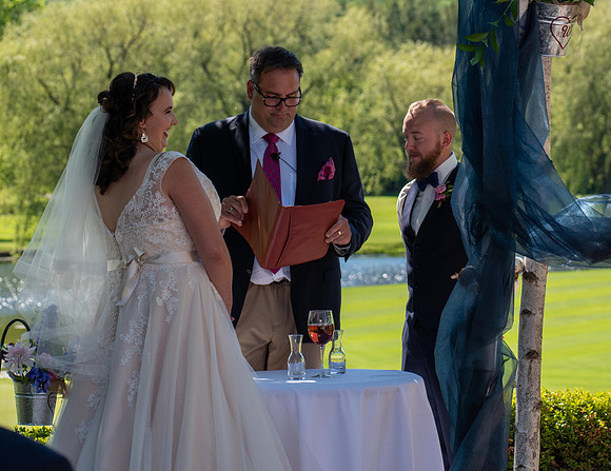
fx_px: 2769
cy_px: 201
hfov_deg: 12.6
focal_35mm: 155
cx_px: 315
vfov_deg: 9.7
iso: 200
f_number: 5.6
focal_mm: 82
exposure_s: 1/500
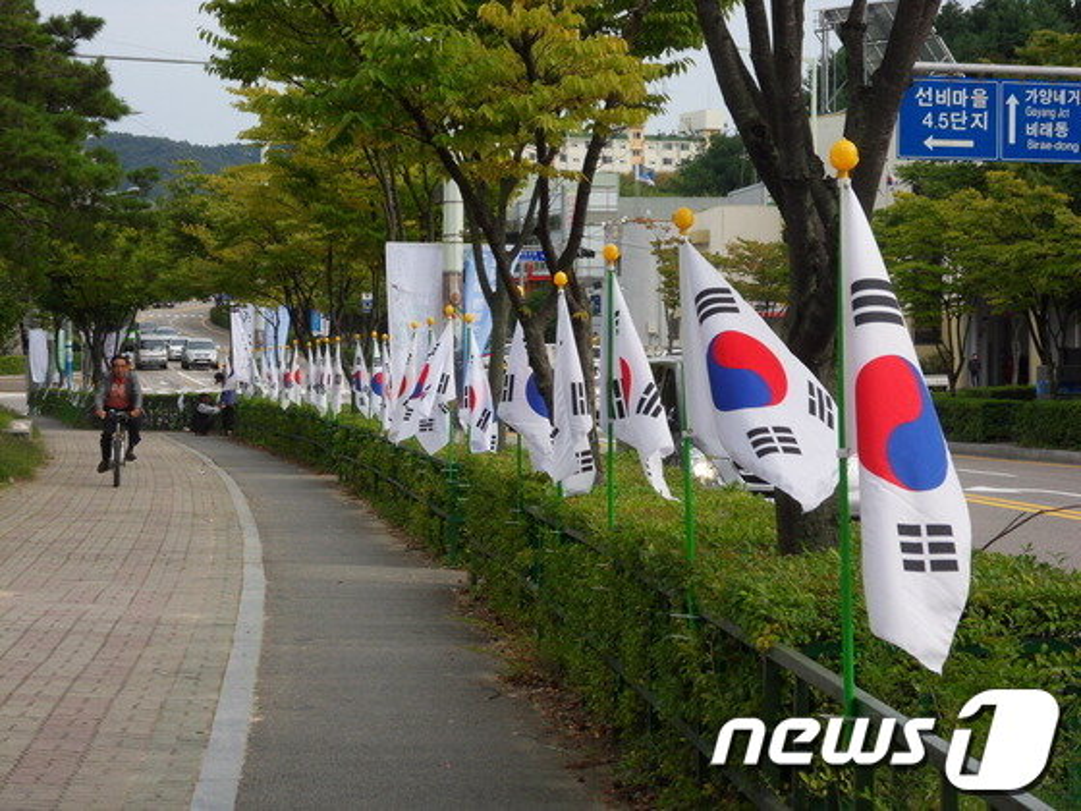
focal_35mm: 110
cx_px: 540
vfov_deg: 13.5
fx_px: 3435
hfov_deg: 17.9
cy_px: 406
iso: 80
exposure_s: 1/250
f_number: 5.6
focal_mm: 19.3
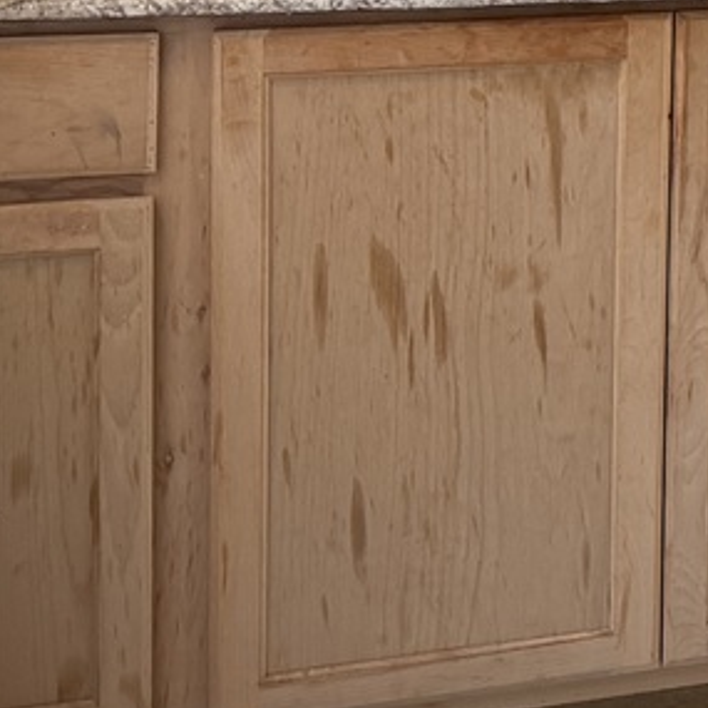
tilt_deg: -3.6
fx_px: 2476
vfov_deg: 15.2
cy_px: -301
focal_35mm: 107
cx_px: 1481
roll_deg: -1.5
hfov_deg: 13.5
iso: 160
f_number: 1.78
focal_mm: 6.76
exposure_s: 1/120
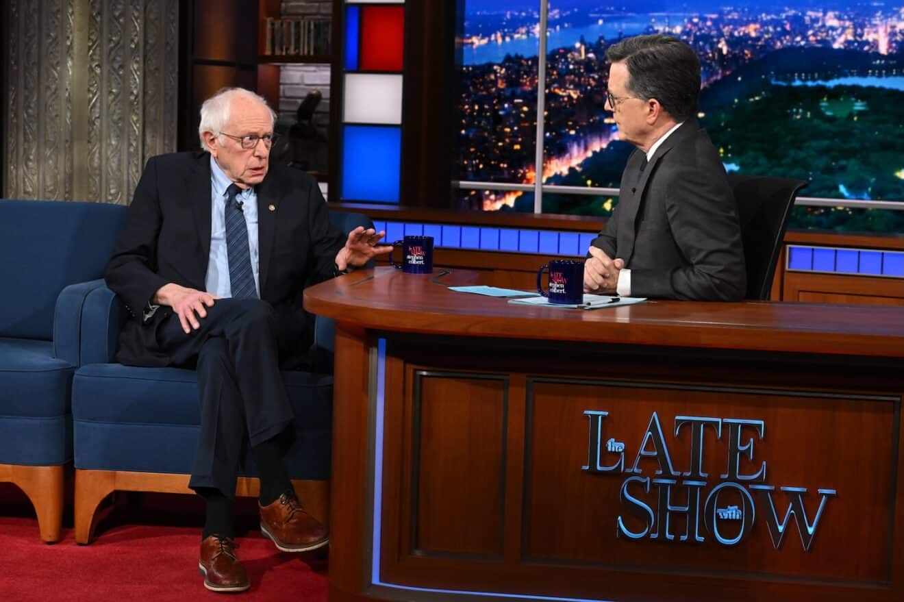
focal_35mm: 72
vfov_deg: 18.9
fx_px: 1807
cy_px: 301
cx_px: 452
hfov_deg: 28.1
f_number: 6.3
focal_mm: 72
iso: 6400
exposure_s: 1/200
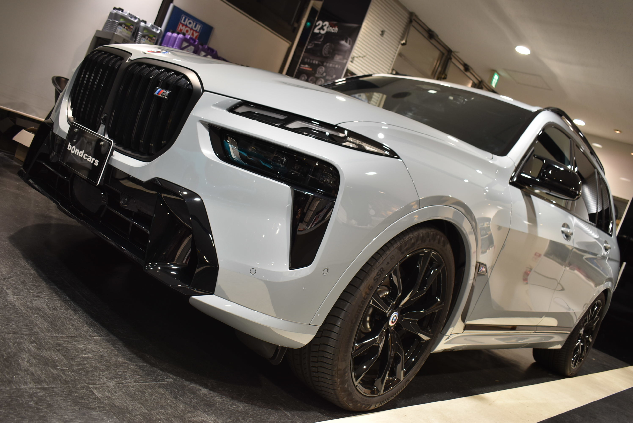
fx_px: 581
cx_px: 316
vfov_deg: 40.0
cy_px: 212
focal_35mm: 33
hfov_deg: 57.2
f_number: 4
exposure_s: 1/30
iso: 200
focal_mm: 22
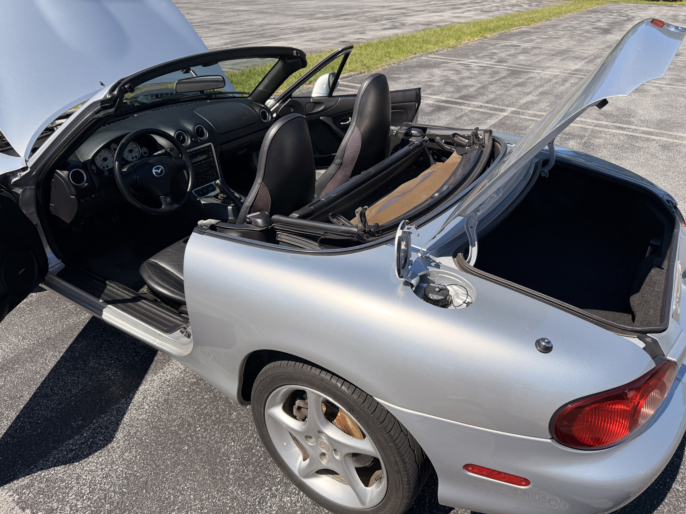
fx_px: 476
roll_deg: +1.2
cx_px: 343
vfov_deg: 56.8
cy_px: 257
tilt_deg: -30.5
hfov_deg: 71.6
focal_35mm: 24
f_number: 1.78
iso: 100
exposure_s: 1/5714
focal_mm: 6.76
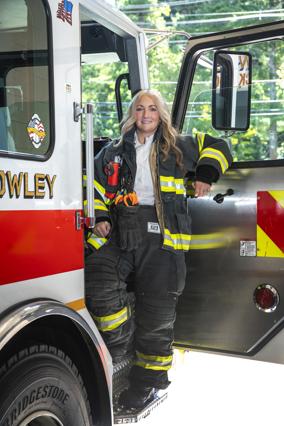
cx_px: 142
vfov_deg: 32.9
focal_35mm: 61
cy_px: 213
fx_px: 721
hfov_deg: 22.3
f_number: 4.5
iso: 400
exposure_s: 1/100
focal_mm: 61
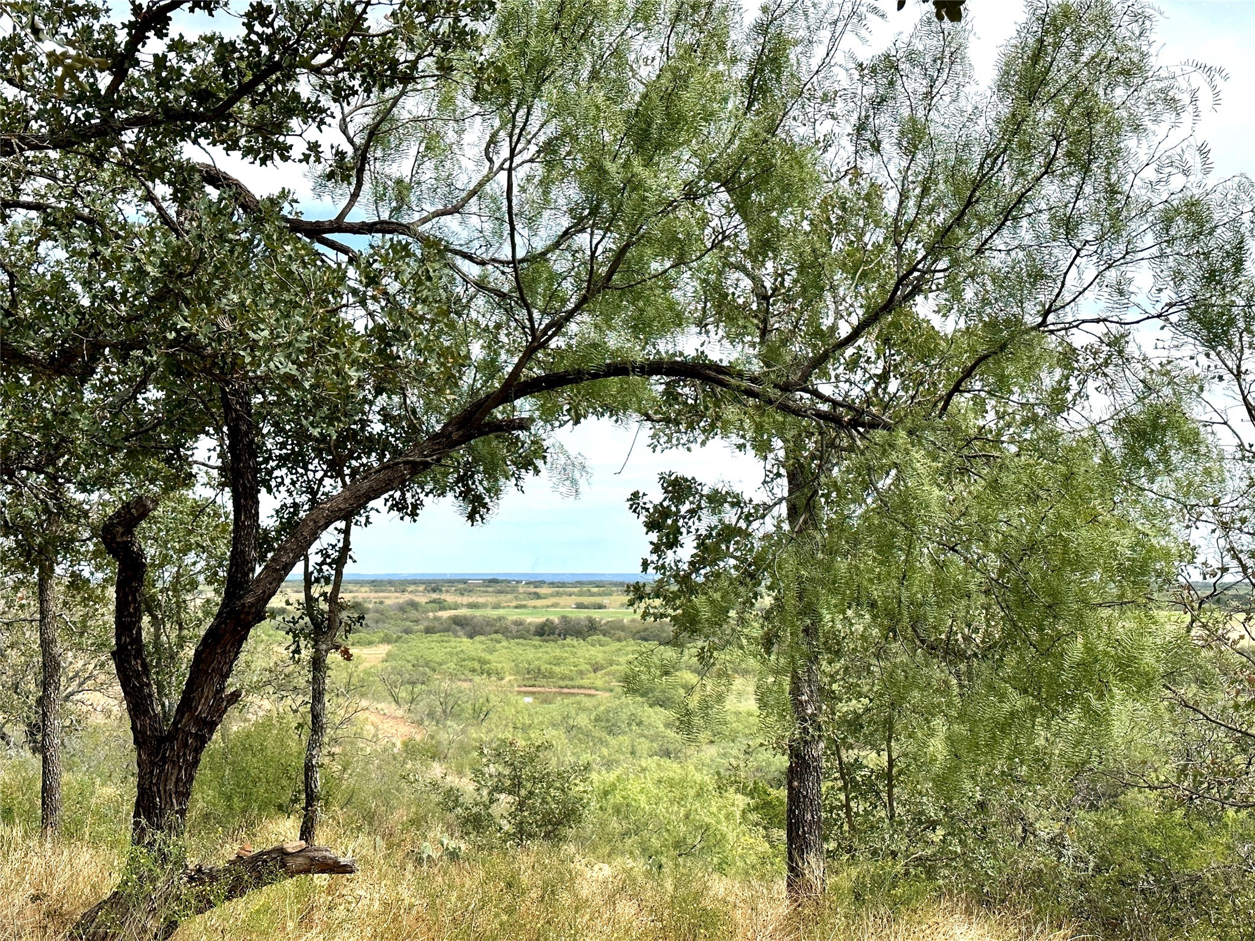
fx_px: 1740
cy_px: 470
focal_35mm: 48
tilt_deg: +4.0
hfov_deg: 39.7
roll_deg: -0.6
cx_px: 628
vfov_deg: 30.3
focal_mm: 6.86
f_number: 1.78
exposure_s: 1/2597
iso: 64
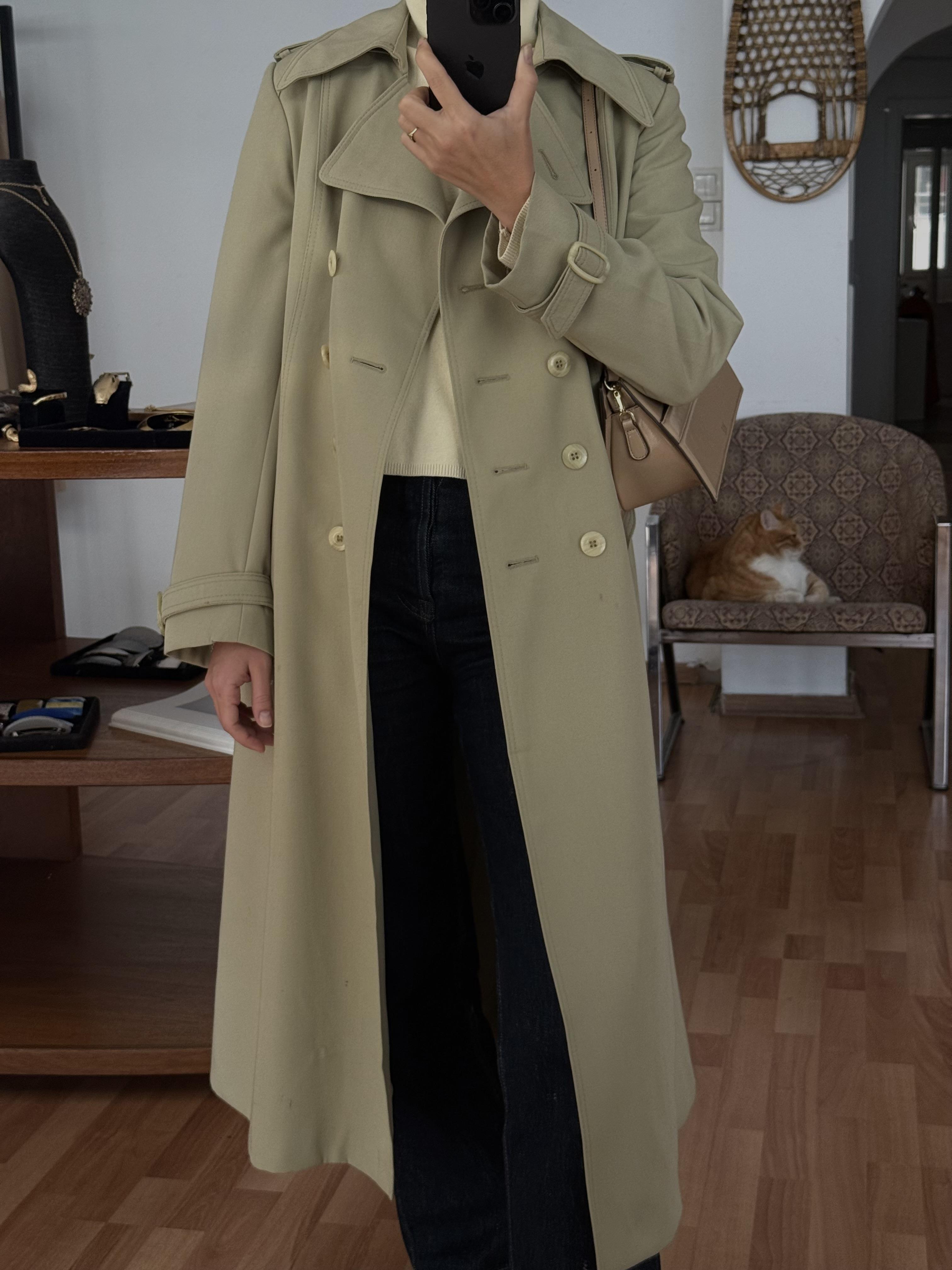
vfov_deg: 39.7
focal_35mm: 48
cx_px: 476
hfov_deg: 30.3
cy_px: 635
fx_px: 1760
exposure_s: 1/50
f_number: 1.78
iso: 125
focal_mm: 6.76
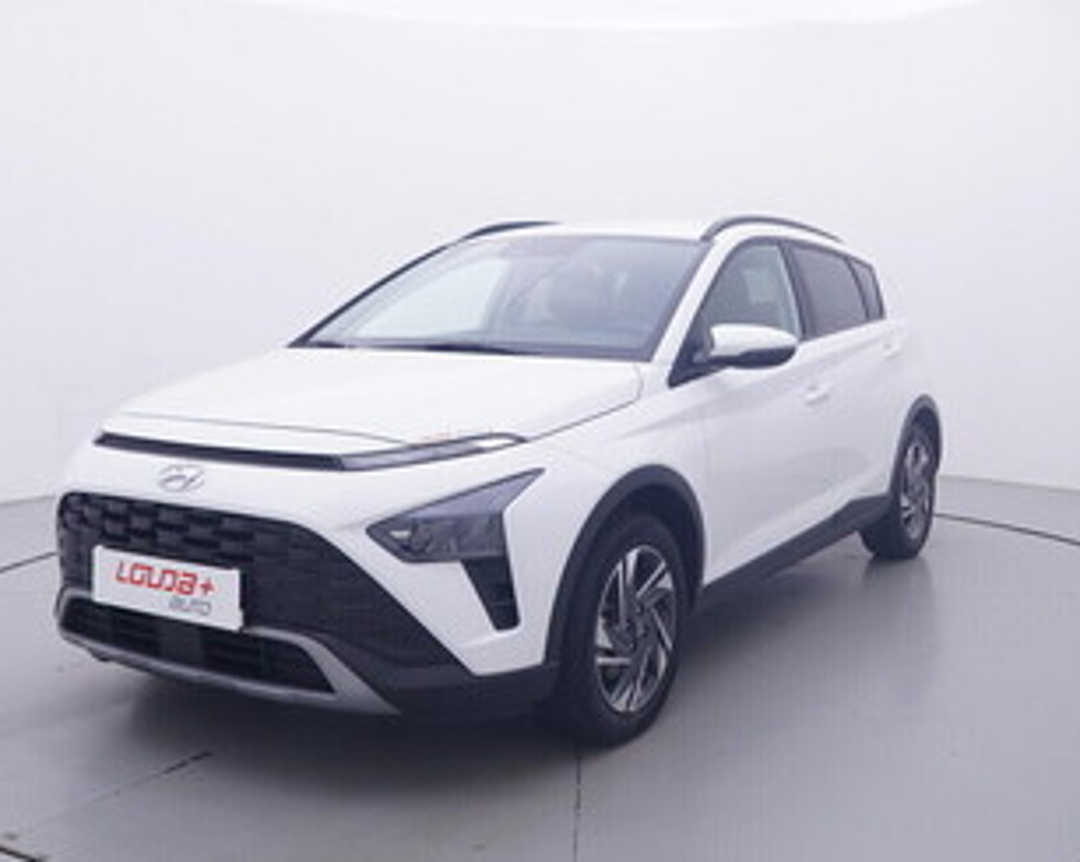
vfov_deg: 39.1
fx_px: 1208
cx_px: 607
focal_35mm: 38
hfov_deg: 48.0
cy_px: 361
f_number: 5
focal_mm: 15
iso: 200
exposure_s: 1/80
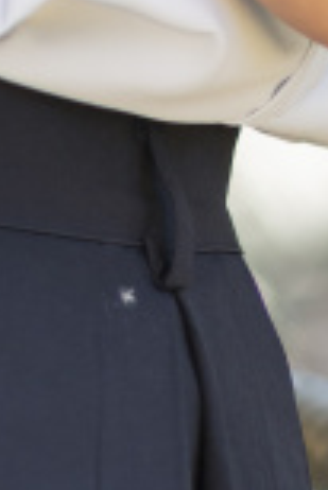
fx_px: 9026
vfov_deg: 3.0
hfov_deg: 2.1
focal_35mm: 662
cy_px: -1336
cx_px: -25
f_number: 1.8
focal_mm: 85
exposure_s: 1/640
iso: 100
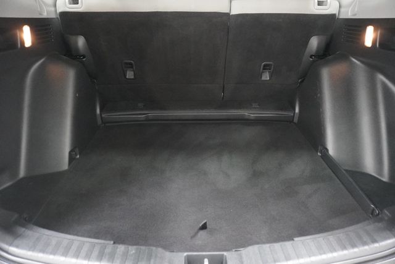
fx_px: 263
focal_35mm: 24
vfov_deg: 53.2
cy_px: 132
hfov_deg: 73.7
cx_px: 198
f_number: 3.5
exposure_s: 1/160
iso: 10000
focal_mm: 16
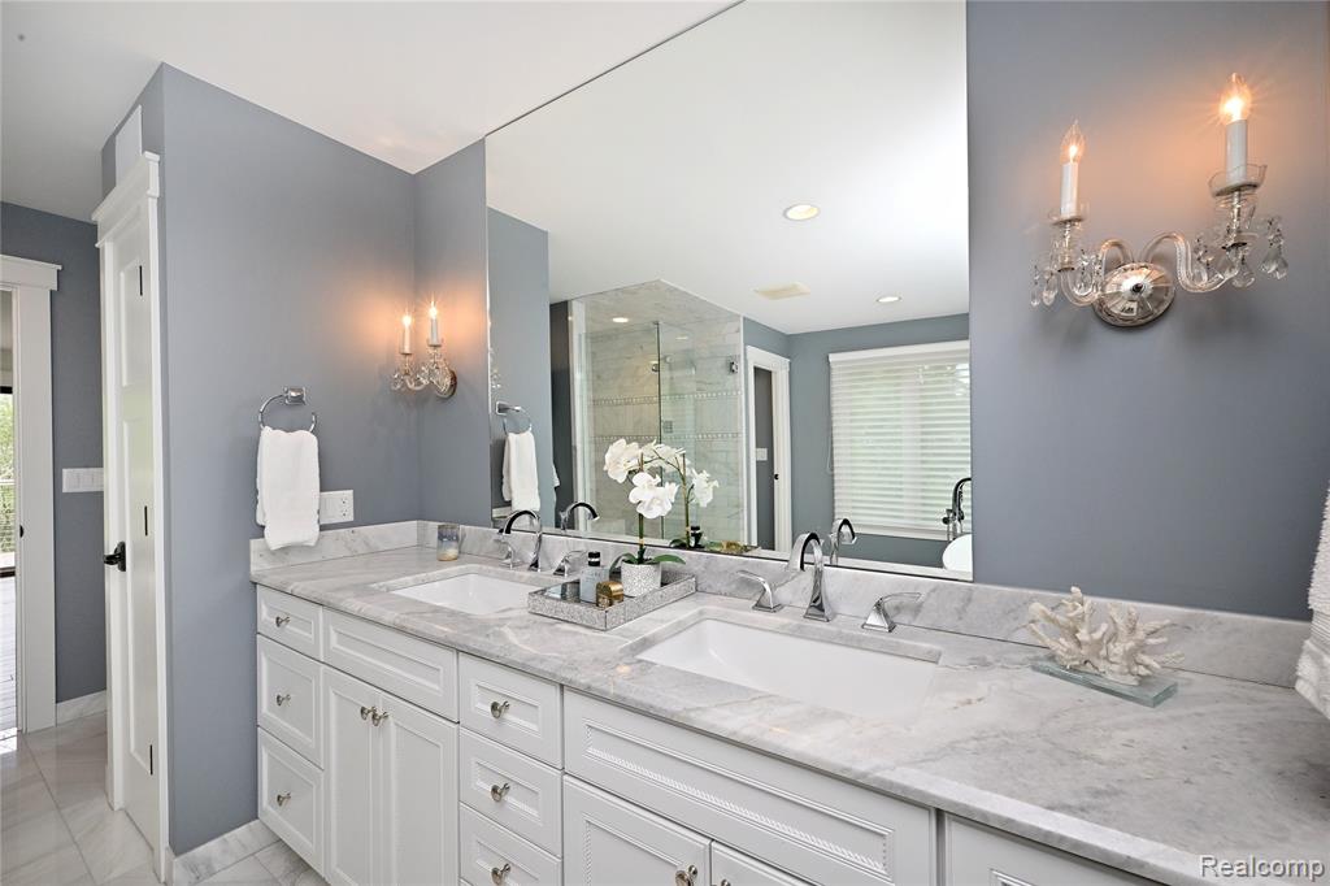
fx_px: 517
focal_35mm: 14
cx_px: 665
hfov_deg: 104.3
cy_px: 443
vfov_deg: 81.2
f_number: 14
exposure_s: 1/60
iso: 800
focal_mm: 14
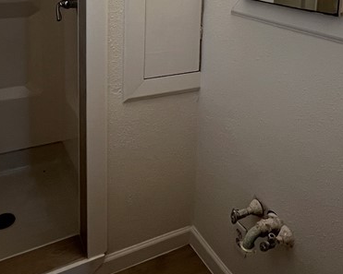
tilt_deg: -8.6
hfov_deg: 51.5
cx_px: 169
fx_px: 355
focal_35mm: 35
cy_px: 0
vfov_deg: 37.7
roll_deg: -1.5
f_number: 1.8
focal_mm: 1.57
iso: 125
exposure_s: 1/60
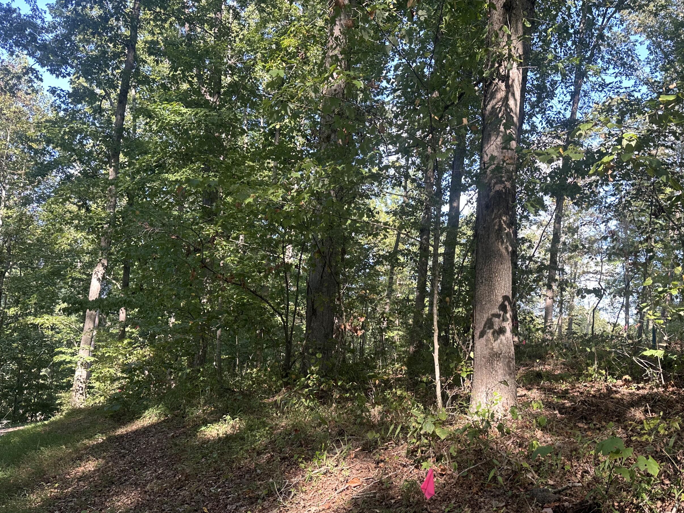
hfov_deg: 59.4
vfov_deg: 46.6
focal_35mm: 30
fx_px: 593
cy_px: 299
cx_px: 413
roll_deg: -5.1
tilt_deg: +3.8
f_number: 1.78
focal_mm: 6.86
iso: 64
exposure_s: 1/219
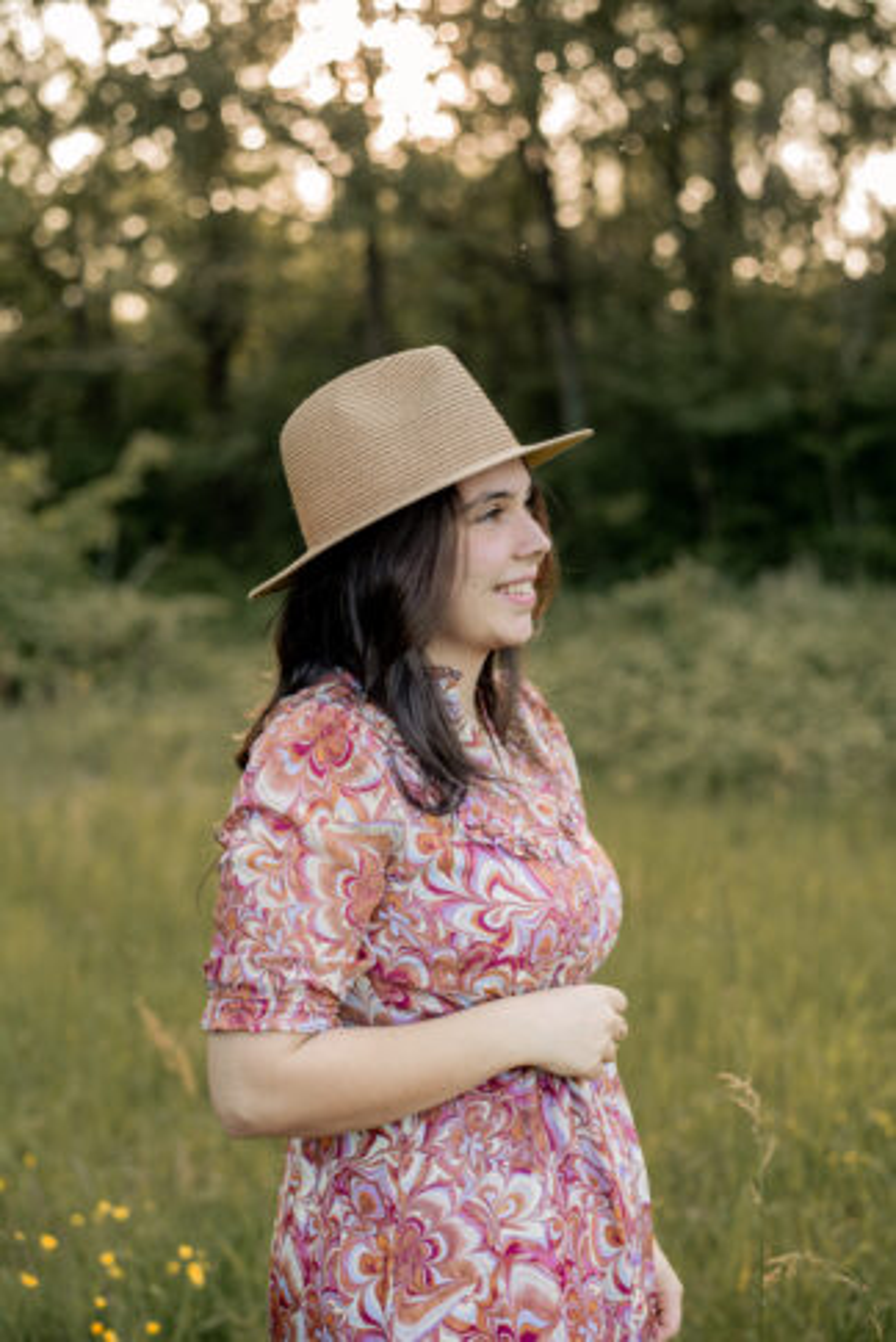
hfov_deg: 27.0
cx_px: 448
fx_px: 1864
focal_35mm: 50
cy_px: 671
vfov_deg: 39.6
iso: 500
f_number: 2.5
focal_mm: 50
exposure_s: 1/800
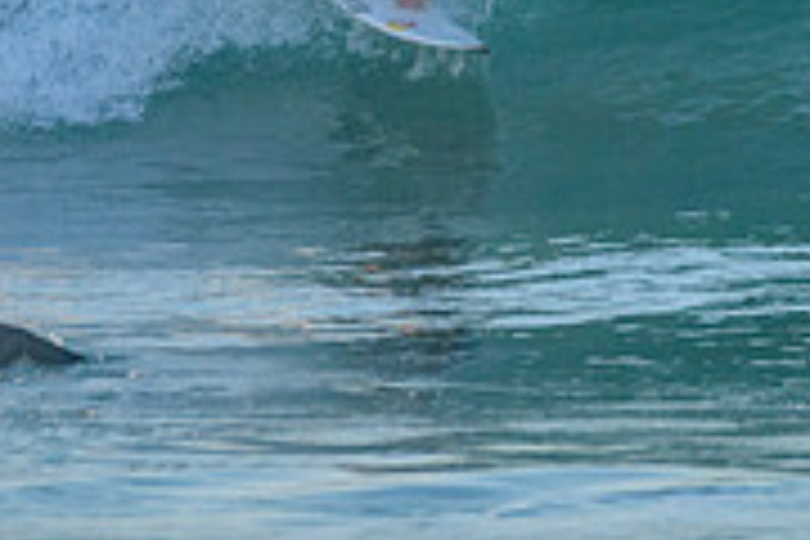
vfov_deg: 0.9
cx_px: 500
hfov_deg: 1.3
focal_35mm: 1613
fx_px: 36290
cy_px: -124
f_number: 5.6
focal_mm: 500
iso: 640
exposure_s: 1/2000
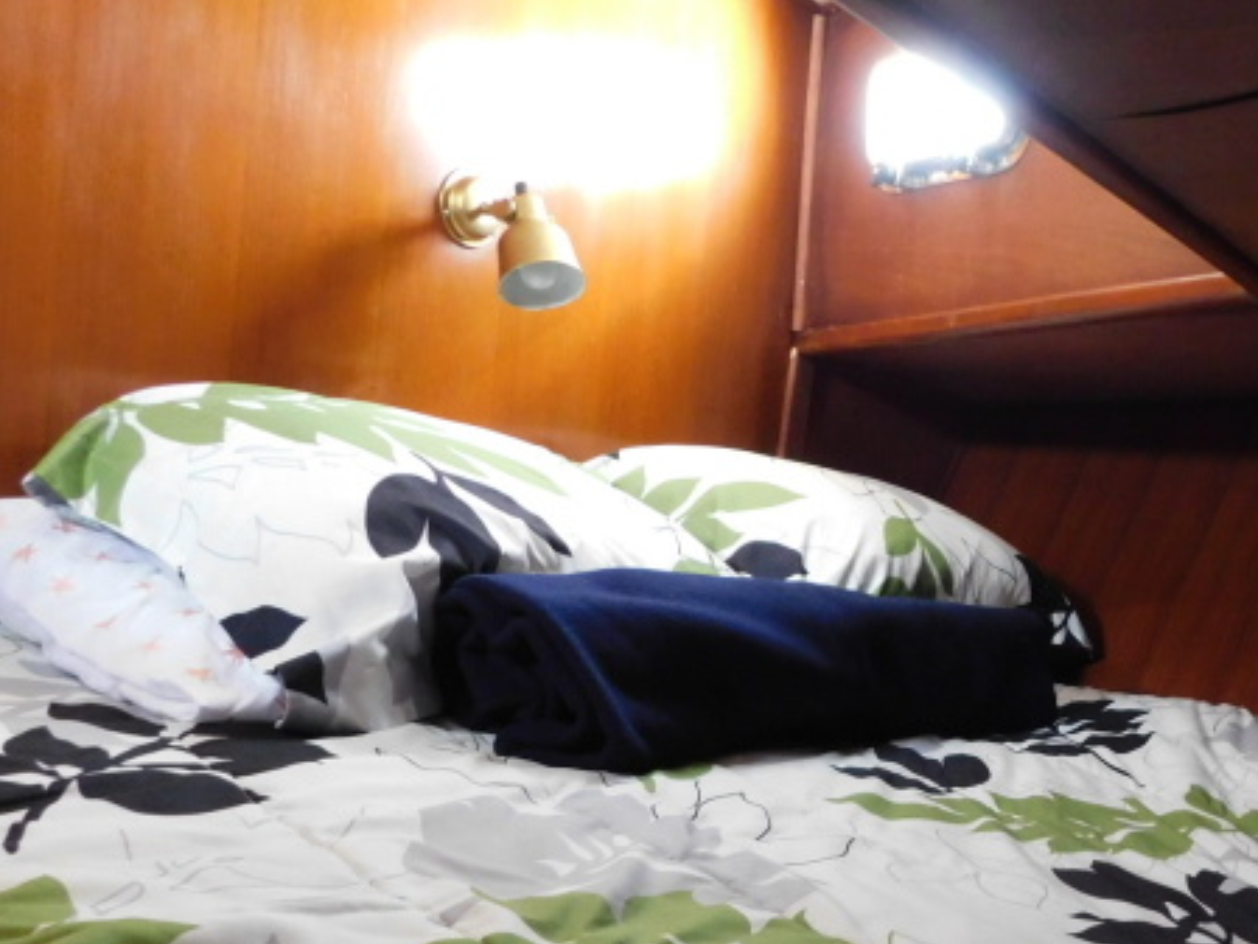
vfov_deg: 34.4
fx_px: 1490
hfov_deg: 43.4
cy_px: 706
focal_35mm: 41
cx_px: 1028
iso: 400
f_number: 3
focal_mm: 4
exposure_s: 1/10
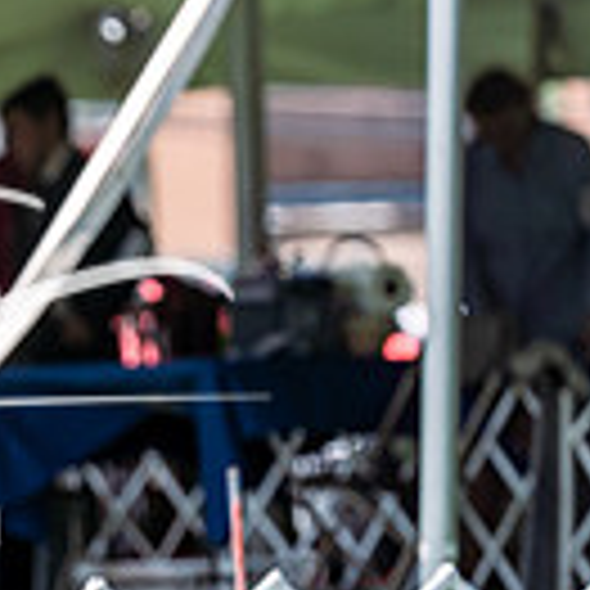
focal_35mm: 785
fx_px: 15137
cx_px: -651
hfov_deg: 2.2
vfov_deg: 2.2
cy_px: 680
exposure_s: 1/1000
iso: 100
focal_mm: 179
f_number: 4.5
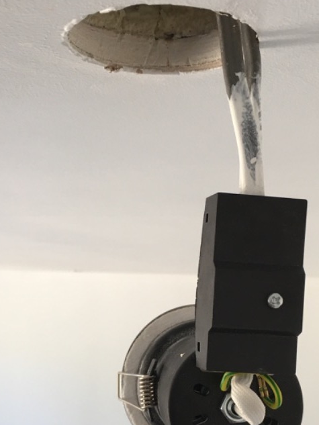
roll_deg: -1.7
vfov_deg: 34.4
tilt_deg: +1.4
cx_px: 142
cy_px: 303
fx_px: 676
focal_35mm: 55
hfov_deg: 26.6
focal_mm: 4.15
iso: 32
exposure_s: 1/33
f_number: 2.2
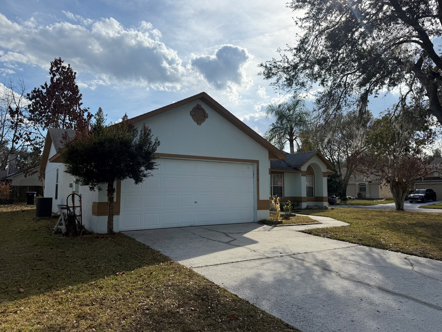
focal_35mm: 25
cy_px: 166
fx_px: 319
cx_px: 215
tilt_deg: +5.3
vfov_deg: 54.9
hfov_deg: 69.4
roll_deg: +0.3
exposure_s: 1/7353
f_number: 1.78
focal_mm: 6.76
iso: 100
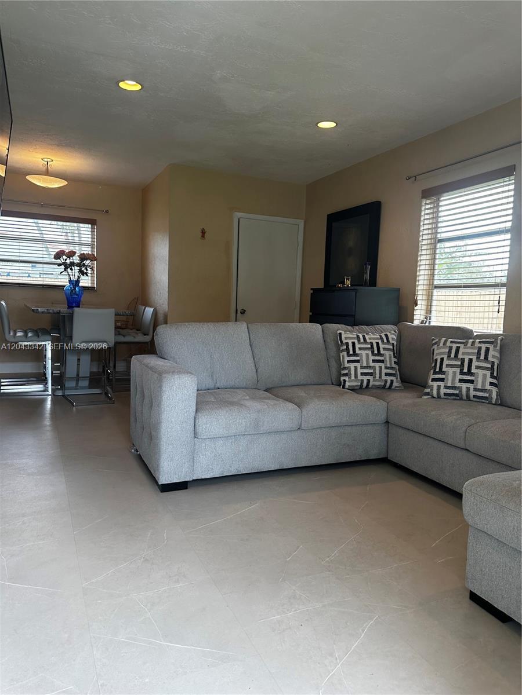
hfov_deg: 56.8
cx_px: 261
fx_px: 483
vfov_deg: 71.6
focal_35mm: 24
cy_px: 348
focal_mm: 6.86
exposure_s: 1/125
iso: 100
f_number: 1.78
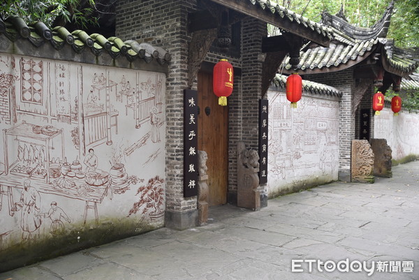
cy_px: 140
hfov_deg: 54.4
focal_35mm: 35
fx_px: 408
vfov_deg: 37.9
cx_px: 210
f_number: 4
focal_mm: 35
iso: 200
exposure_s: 1/60
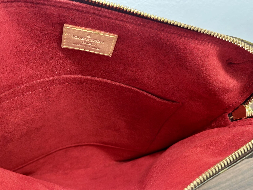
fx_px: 351
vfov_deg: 30.3
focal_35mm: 48
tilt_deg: -49.2
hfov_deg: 39.7
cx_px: 126
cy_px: 95
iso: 400
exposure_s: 1/33
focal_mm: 6.86
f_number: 1.78
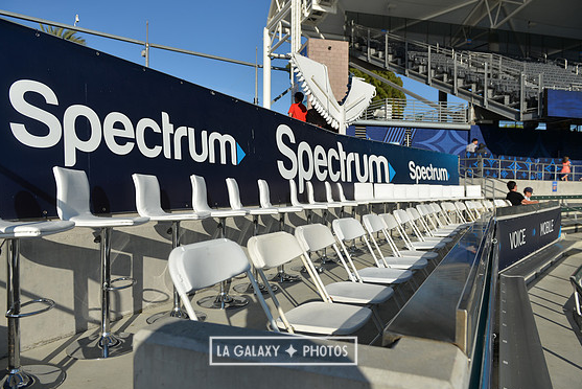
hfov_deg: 71.5
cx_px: 283
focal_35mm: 25
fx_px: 404
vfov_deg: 51.3
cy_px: 194
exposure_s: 1/2000
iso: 100
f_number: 4
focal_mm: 24
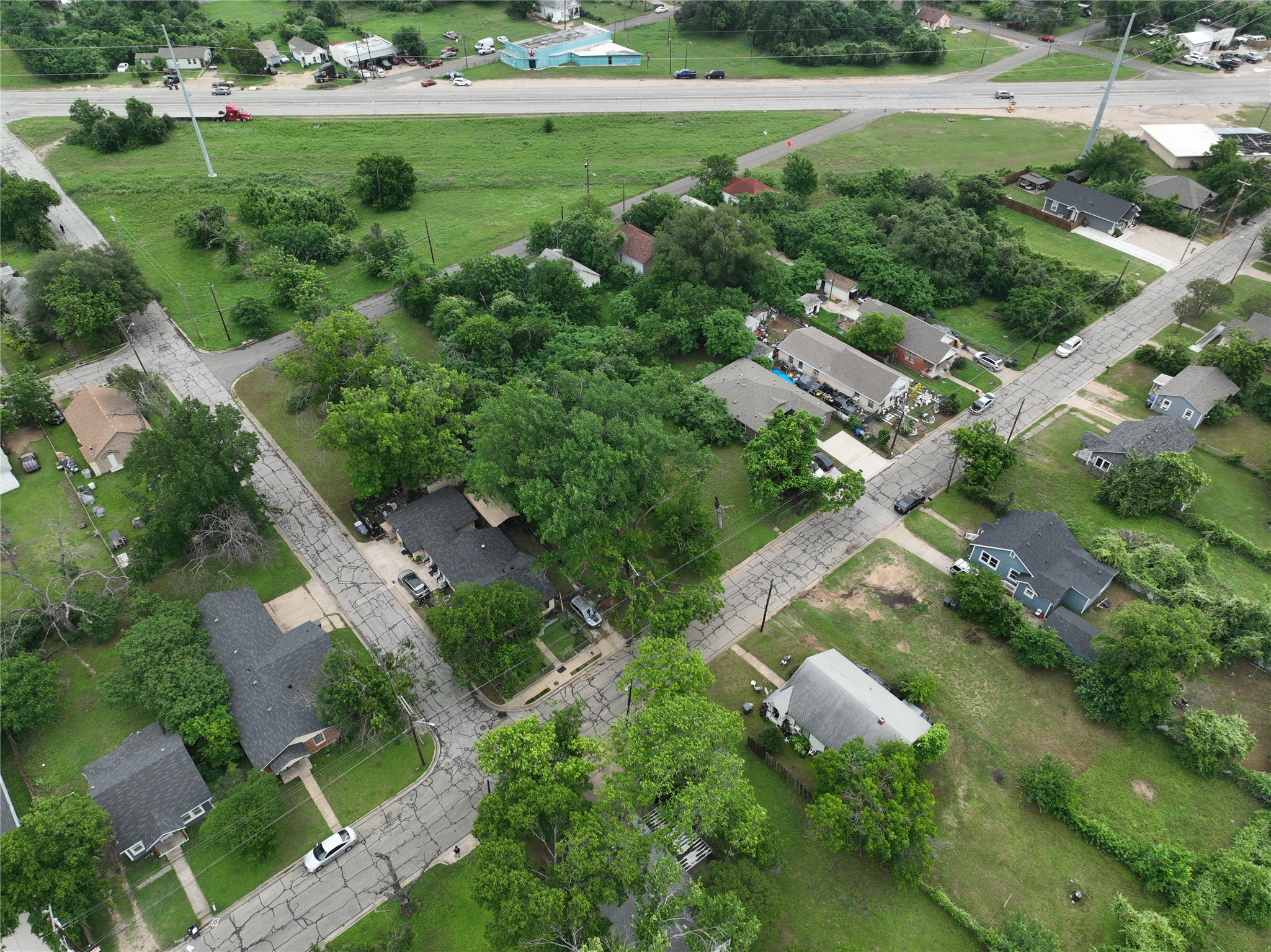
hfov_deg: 71.6
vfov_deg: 56.8
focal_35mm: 24
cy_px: 476
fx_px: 881
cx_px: 636
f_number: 2.8
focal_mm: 12.29
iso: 100
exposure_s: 1/320
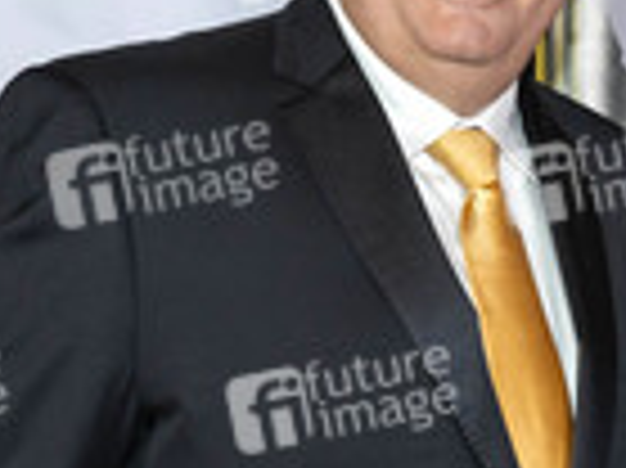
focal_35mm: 112
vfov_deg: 13.2
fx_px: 2024
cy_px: 288
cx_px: 673
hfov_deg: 17.1
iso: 800
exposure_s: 1/200
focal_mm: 36
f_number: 5.6
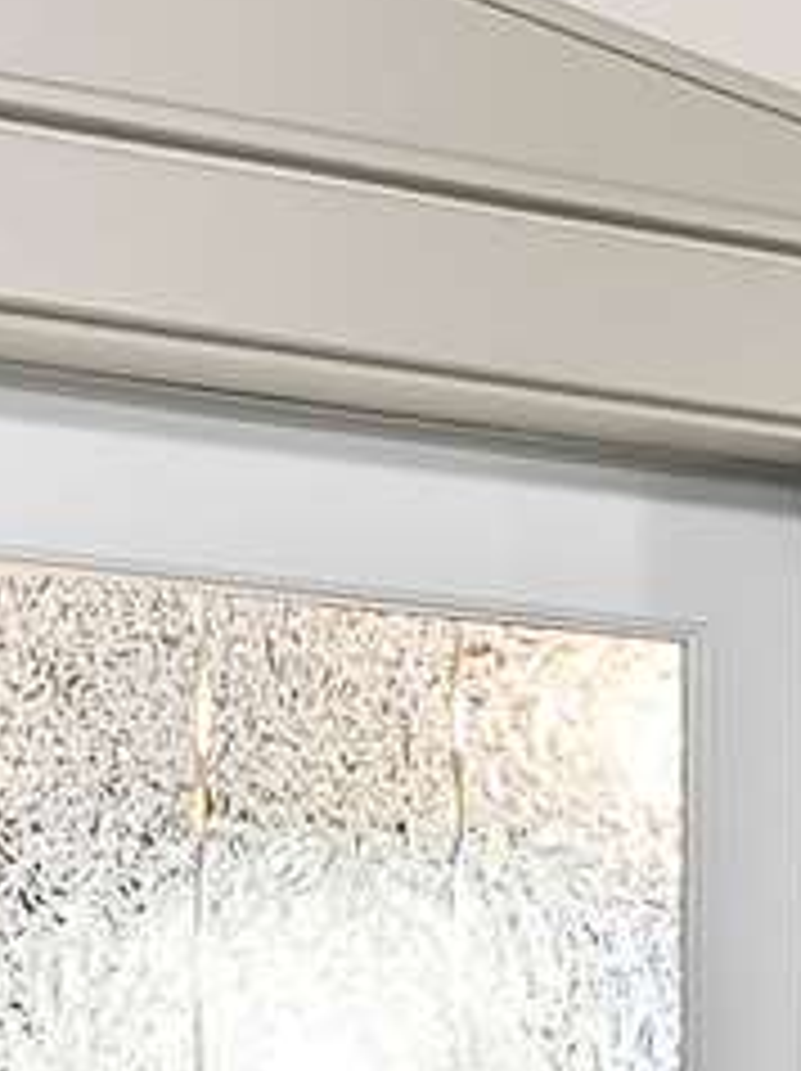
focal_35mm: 97
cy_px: 2106
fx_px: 2998
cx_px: -2146
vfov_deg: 16.0
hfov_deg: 8.9
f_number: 8
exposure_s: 1/1.25
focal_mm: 16
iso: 200
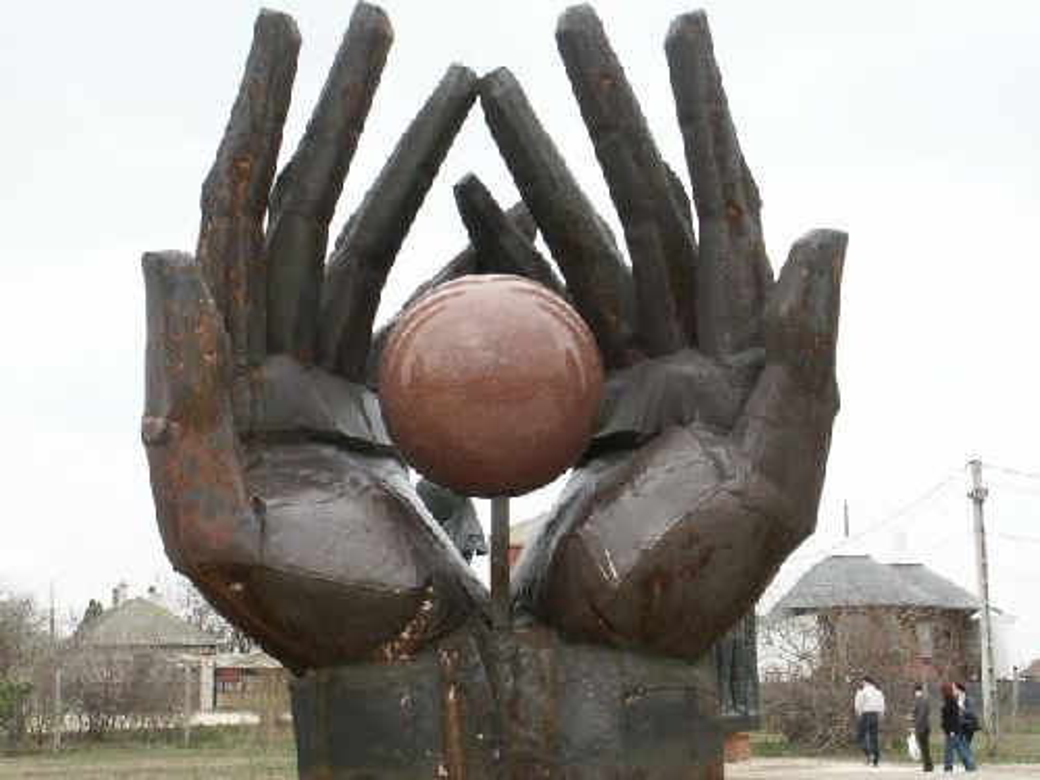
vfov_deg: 22.6
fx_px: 1953
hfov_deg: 29.8
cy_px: 390
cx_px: 520
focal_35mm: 65
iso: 100
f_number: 5.6
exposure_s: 1/180
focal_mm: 16.21
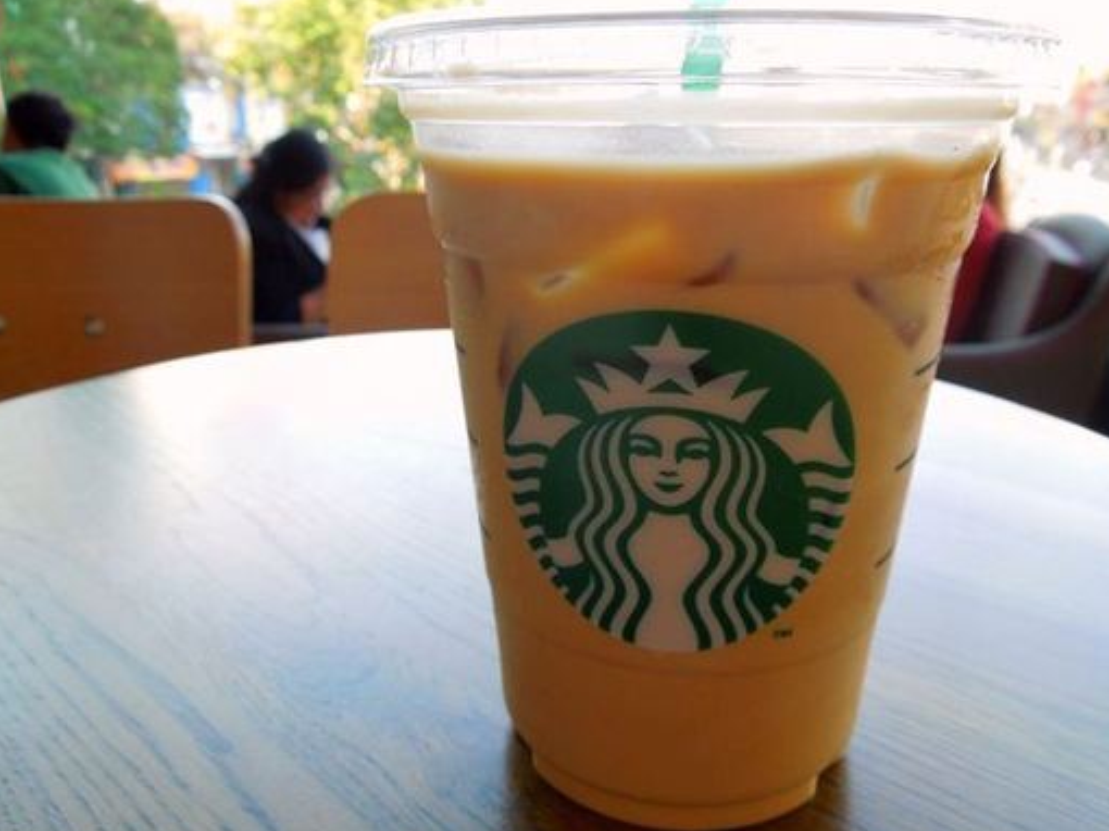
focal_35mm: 27
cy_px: 401
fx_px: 865
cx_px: 580
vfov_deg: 51.3
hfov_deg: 65.3
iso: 100
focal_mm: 4.5
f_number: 3.3
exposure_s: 1/50
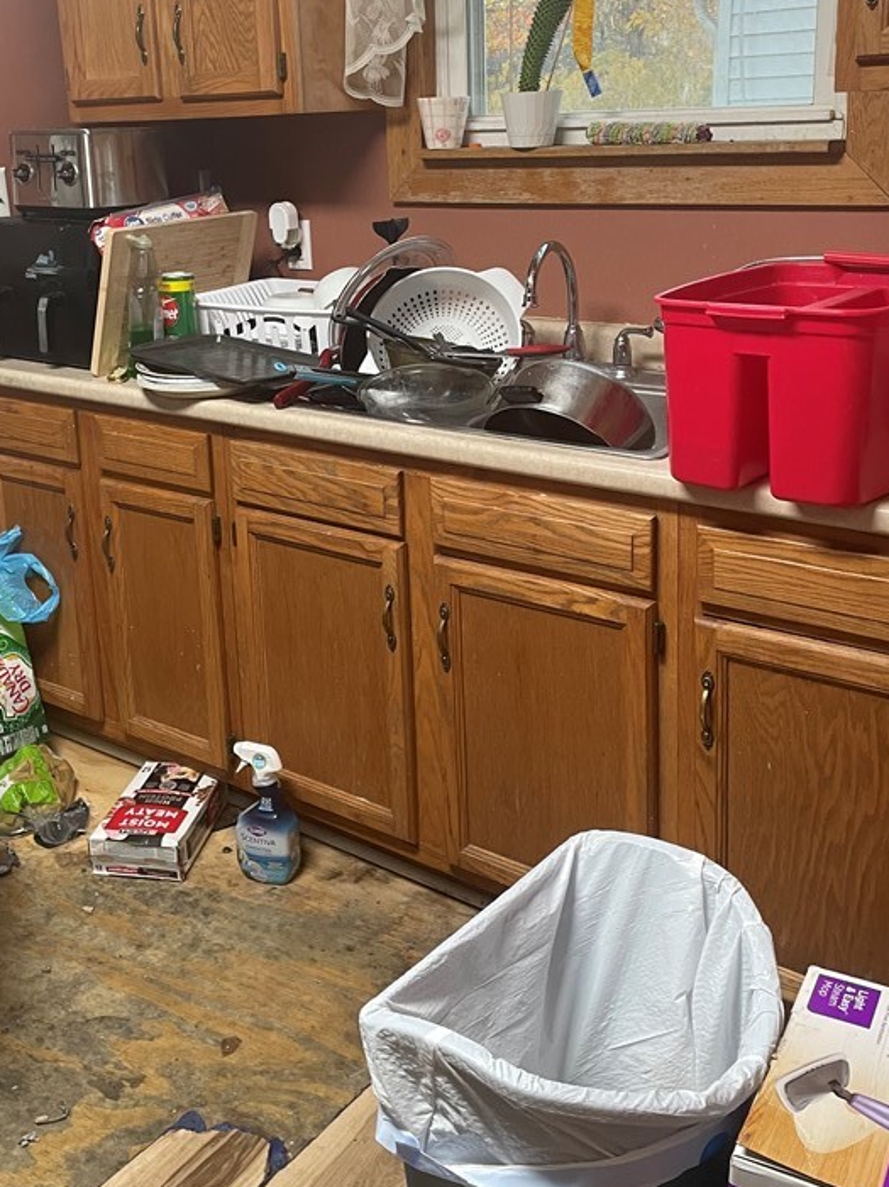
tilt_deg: -13.7
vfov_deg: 48.4
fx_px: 1302
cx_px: 345
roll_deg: +2.0
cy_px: 418
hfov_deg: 37.5
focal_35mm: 38
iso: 125
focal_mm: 4.2
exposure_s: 1/60
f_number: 1.6
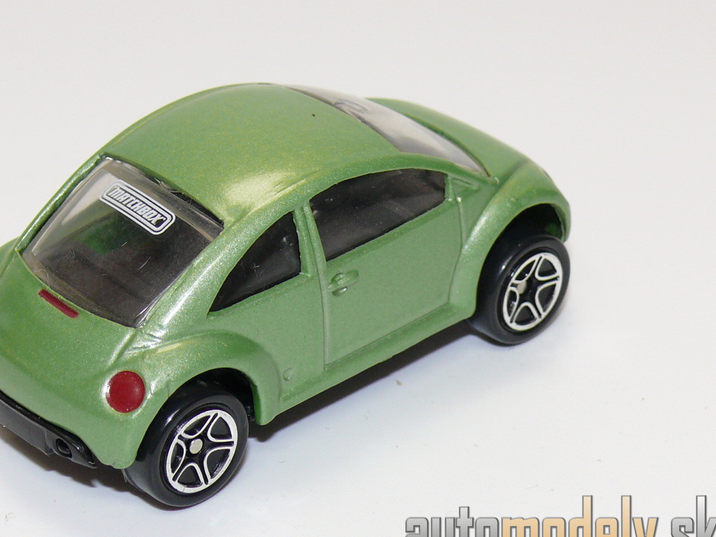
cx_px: 274
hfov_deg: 14.8
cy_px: 242
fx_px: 2751
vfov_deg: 11.1
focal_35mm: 133
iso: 100
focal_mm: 13.7
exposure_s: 1/30
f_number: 4
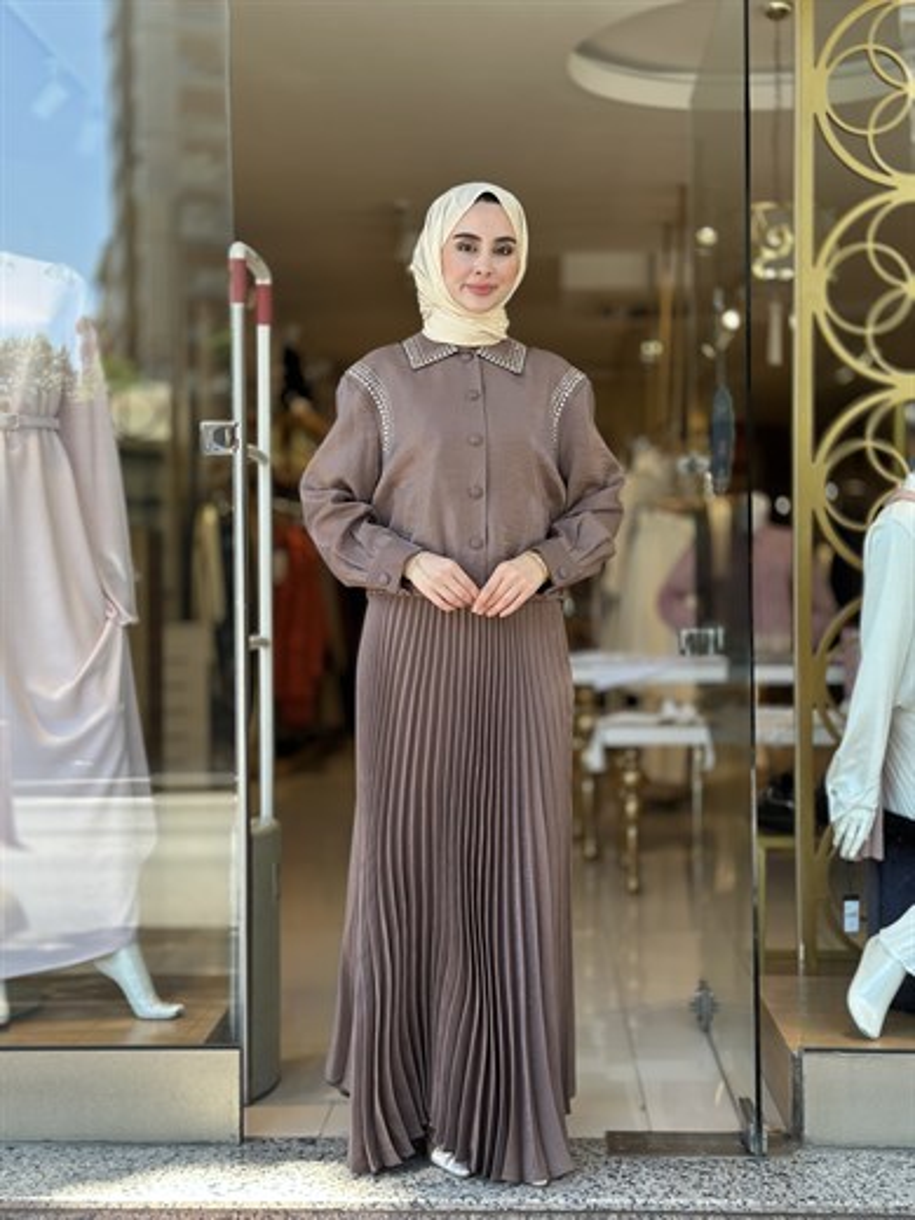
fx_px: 1692
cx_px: 458
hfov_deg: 30.3
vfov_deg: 39.7
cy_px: 610
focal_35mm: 48
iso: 80
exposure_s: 1/326
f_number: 1.78
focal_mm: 6.86
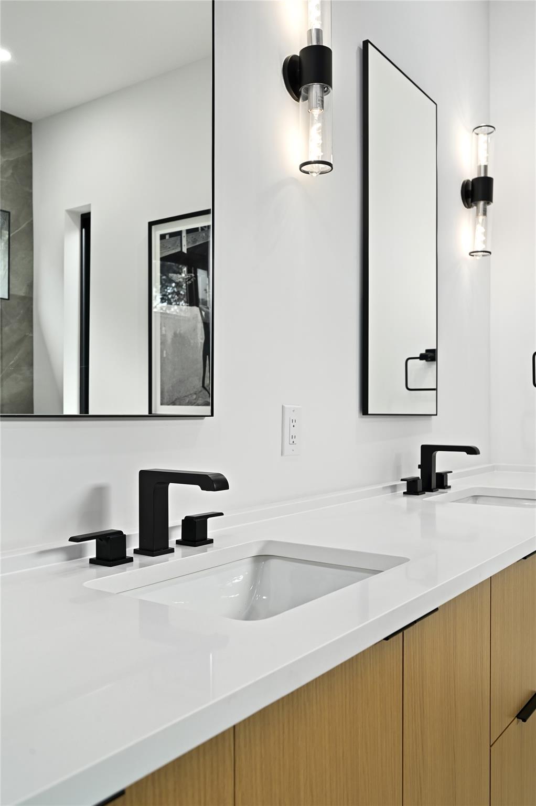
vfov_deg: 62.0
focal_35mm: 30
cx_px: 268
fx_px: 671
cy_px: 403
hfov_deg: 43.6
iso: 800
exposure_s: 1/25
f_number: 8
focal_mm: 30
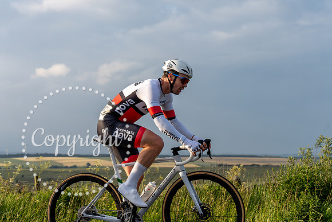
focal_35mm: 68
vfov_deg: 19.8
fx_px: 632
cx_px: 158
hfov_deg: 29.4
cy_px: 71
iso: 200
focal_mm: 48
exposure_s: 1/2000
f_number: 4
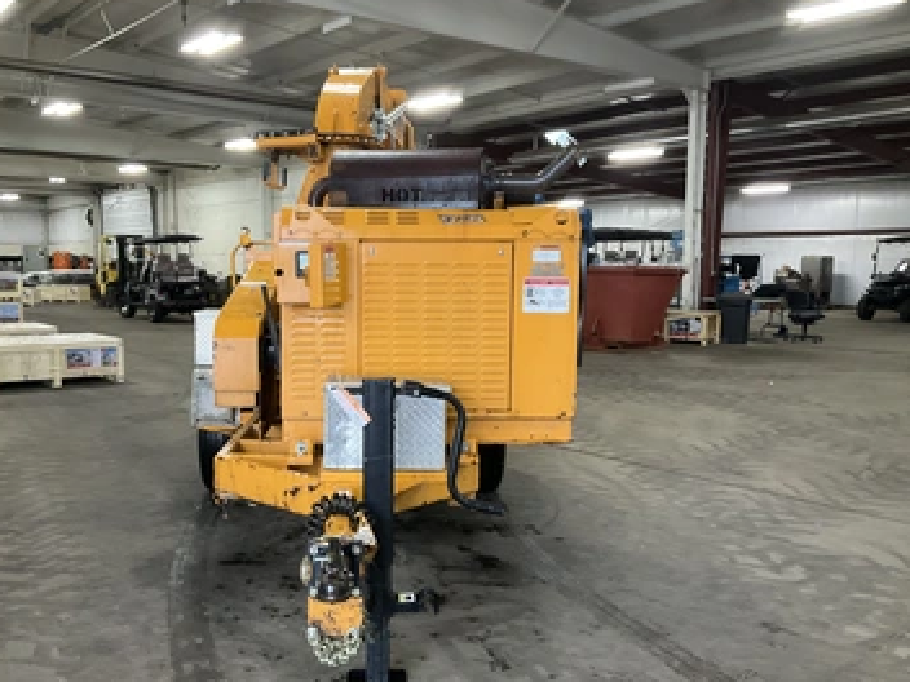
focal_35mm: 33
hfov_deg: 55.2
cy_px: 369
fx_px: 868
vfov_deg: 42.9
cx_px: 401
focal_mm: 3
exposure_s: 1/60
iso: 160
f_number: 1.8
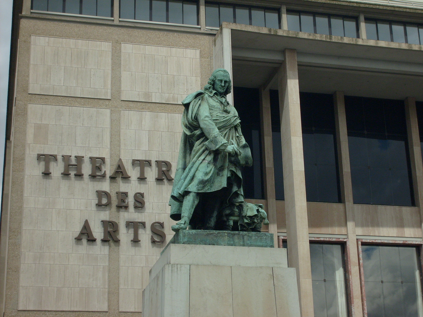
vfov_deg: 20.4
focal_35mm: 72
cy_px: 158
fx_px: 880
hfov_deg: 27.0
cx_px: 212
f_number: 9.8
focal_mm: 12
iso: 80
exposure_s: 1/125
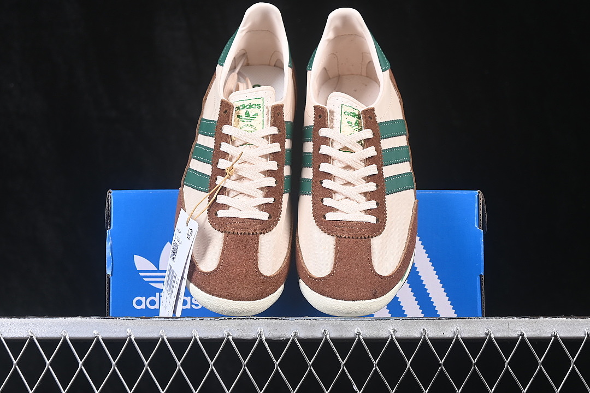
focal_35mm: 75
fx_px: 1229
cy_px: 196
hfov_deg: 27.0
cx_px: 295
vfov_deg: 18.2
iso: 160
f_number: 6.3
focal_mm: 50
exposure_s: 1/60
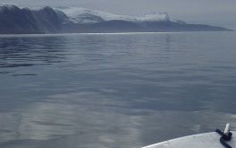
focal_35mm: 90
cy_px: -18
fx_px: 579
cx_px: 129
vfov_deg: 14.2
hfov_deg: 23.0
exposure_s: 1/1500
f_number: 4.2
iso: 125
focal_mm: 5
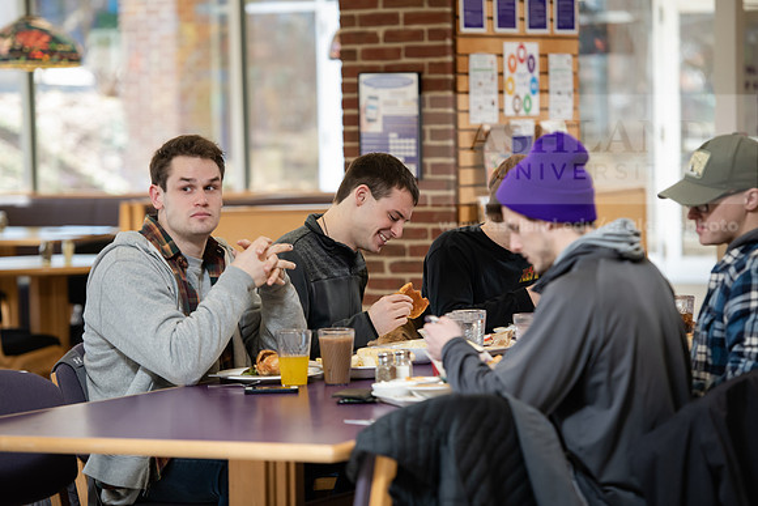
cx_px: 379
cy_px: 253
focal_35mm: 145
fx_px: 3054
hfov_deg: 14.2
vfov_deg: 9.5
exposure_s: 1/200
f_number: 3.5
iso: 800
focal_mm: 145
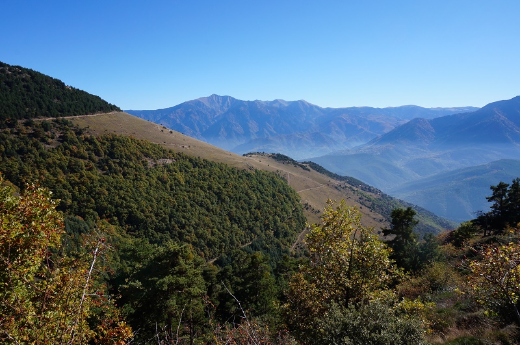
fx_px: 346
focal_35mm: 24
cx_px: 260
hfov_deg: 73.8
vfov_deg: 53.0
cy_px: 172
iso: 200
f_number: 16
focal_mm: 16
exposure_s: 1/160
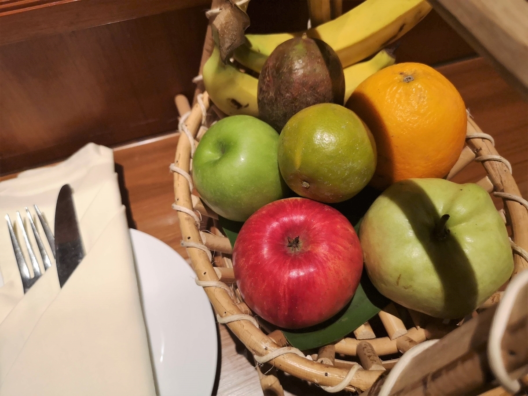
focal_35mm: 27
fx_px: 412
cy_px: 198
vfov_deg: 51.4
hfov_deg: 65.3
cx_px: 264
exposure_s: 1/120
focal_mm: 3.95
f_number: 1.8
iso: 640
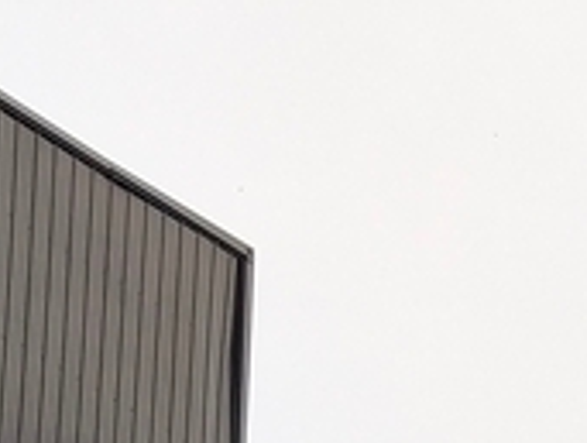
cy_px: 1264
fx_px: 3569
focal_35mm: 210
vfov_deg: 6.5
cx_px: 669
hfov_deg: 9.3
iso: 51
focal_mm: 3.95
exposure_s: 1/364
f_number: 1.8
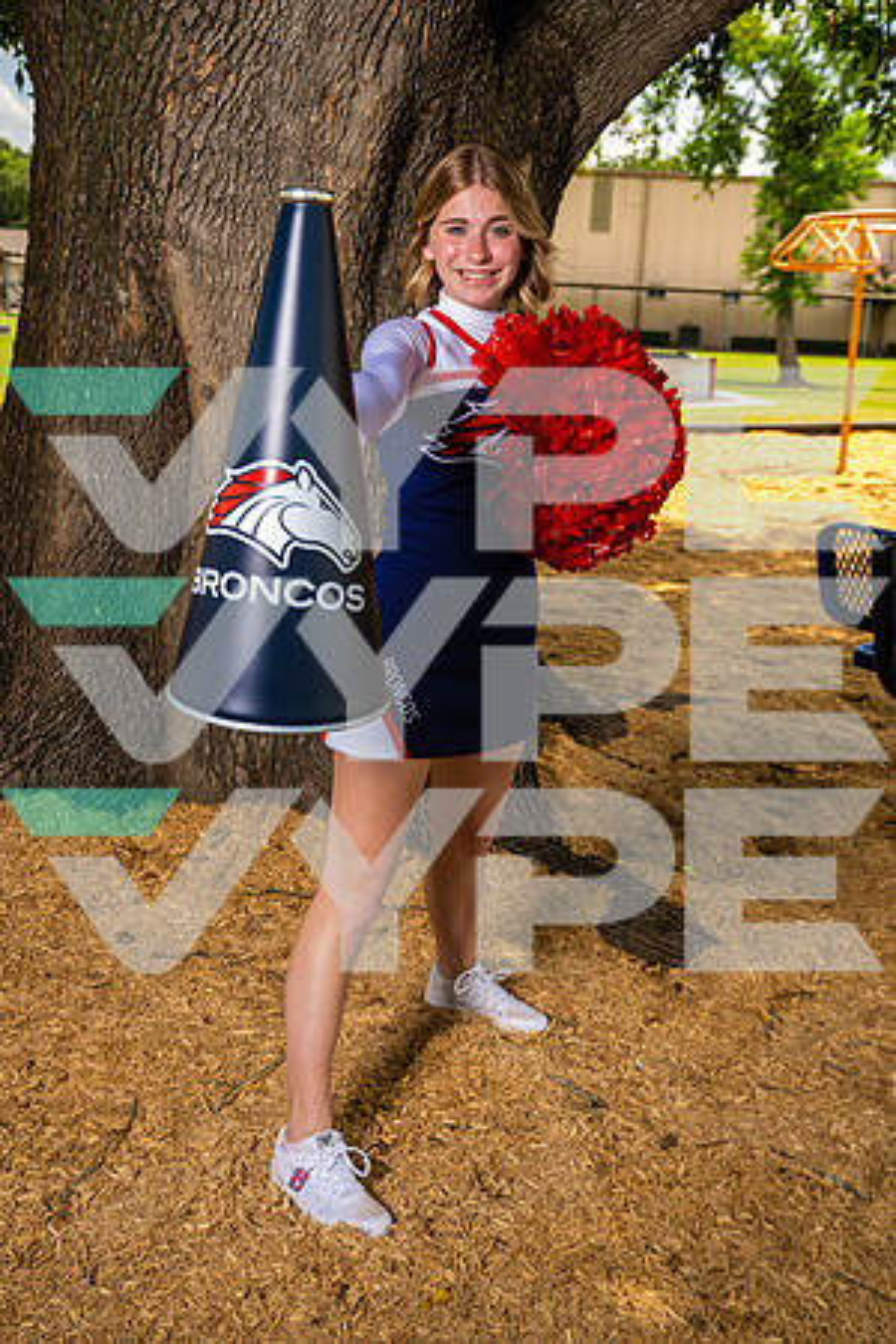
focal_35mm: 39
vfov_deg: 49.6
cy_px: 672
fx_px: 1456
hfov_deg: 34.2
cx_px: 448
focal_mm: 39
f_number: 5.6
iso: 100
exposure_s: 1/250
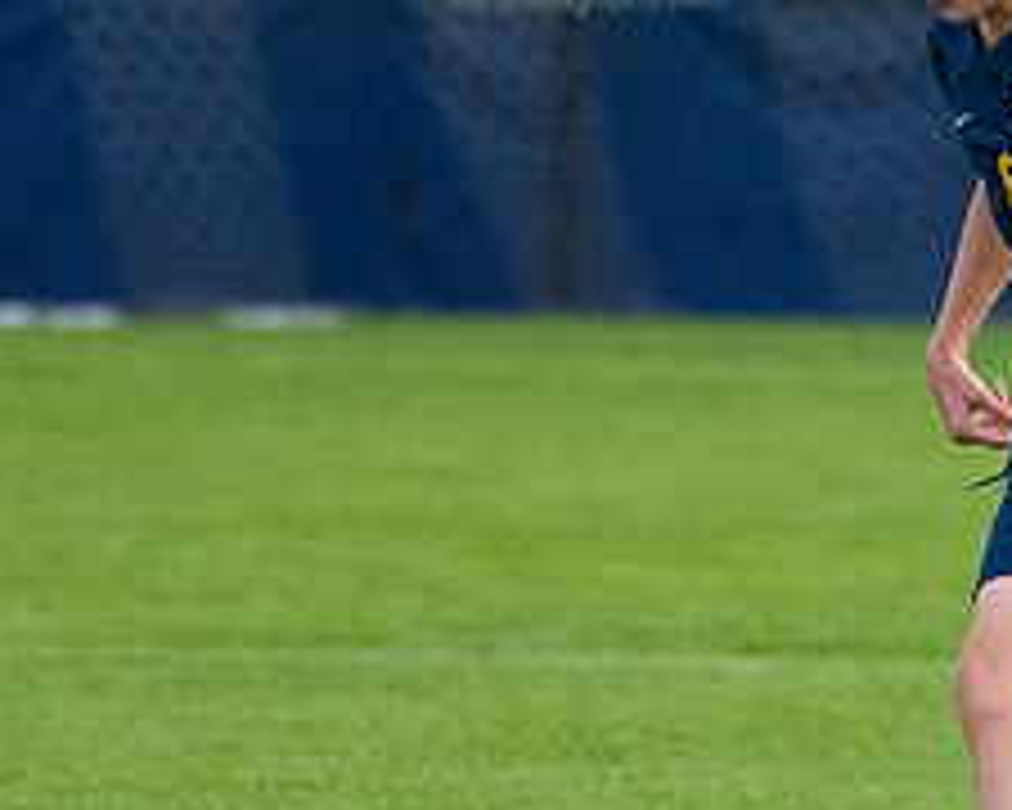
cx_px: 1223
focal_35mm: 1014
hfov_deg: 1.9
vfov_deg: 1.5
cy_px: 472
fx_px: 30371
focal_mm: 280
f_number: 5.6
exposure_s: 1/2000
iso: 3200
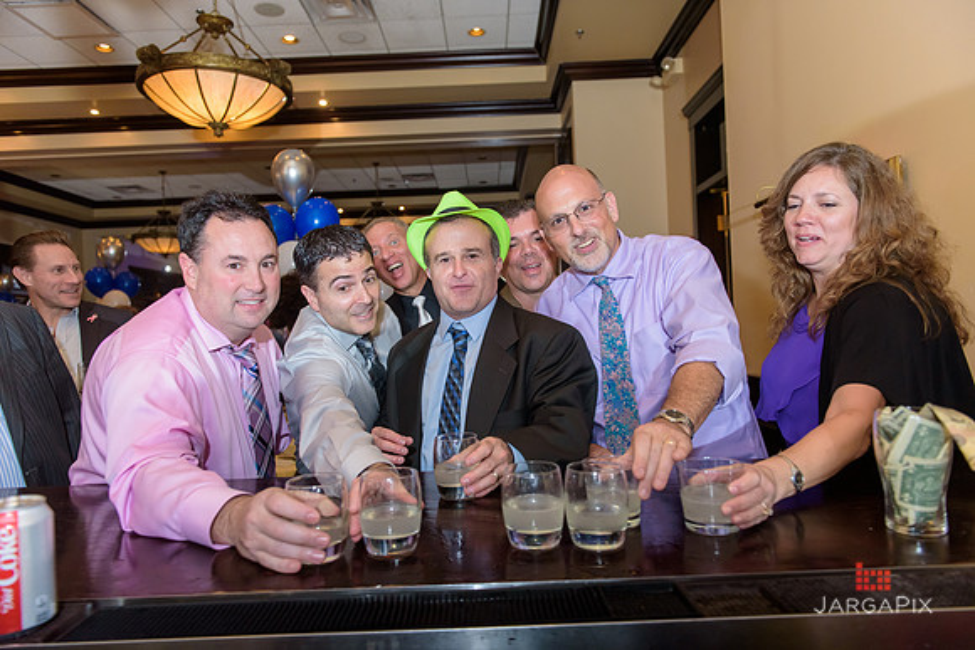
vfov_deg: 53.2
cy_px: 325
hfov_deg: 73.7
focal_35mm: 24
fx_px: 650
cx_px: 488
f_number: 3.2
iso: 1600
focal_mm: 24
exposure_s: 1/125
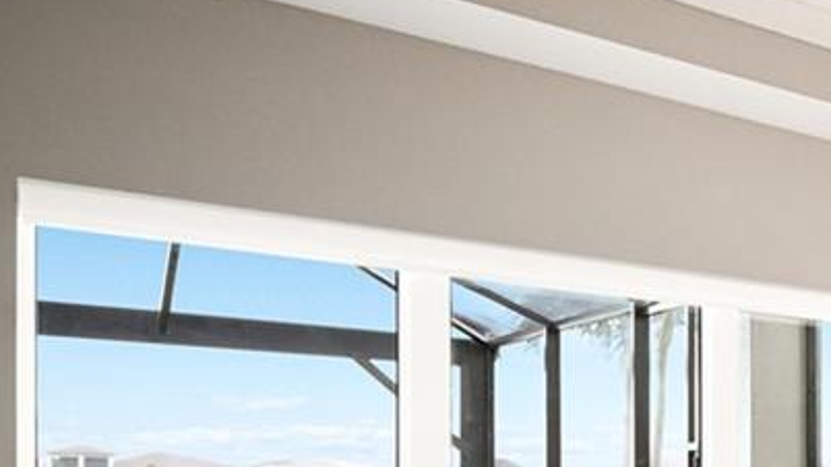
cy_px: 510
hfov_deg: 27.3
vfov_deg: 22.6
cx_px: 1271
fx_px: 1102
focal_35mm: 50
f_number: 8
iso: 800
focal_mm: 12
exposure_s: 1/8
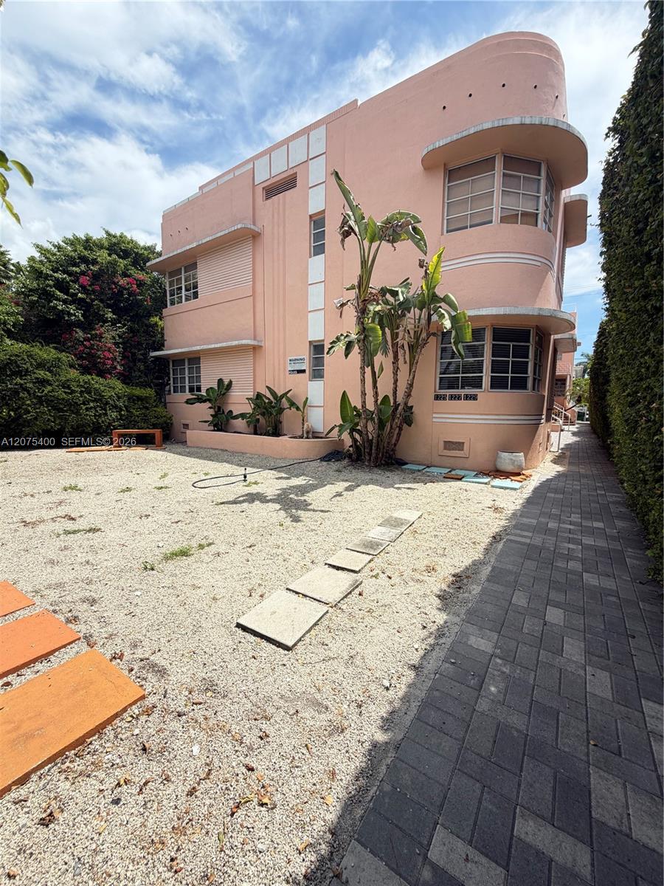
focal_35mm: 14
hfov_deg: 85.7
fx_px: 358
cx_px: 332
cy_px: 443
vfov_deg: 102.1
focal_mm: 2.22
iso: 20
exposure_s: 1/901
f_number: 2.2
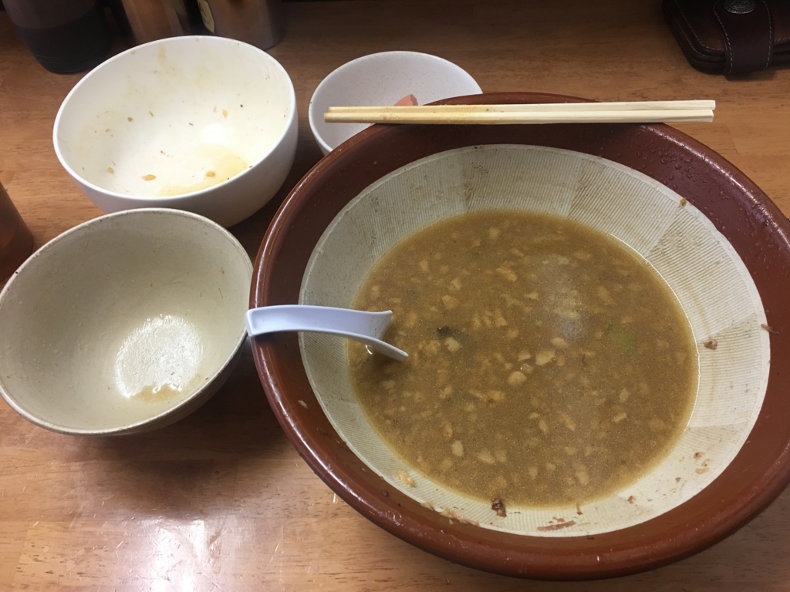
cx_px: 395
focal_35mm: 29
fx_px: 662
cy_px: 296
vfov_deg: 48.2
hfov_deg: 61.7
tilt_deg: -54.7
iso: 40
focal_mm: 4.15
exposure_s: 1/15
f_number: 2.2
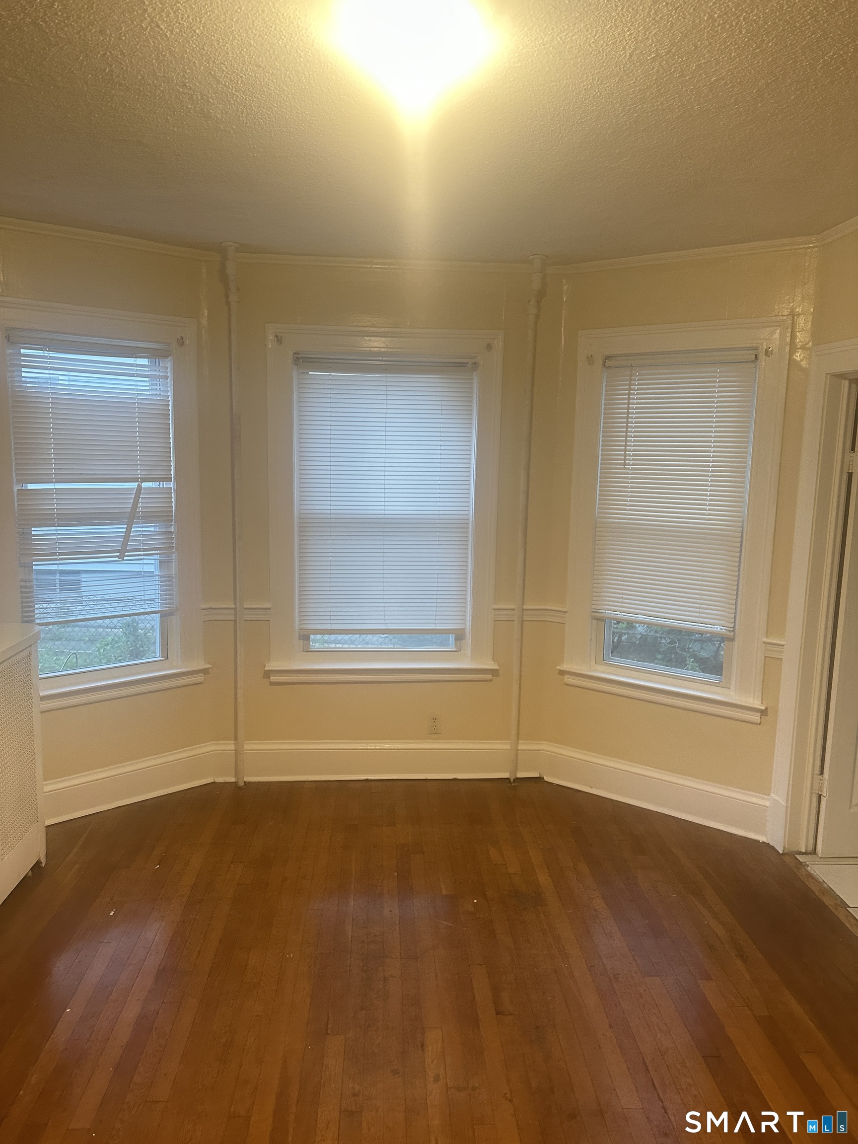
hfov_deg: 56.8
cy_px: 572
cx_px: 429
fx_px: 793
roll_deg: -2.2
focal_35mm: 24
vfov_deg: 71.6
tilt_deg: -8.2
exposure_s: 1/60
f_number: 1.78
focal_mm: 6.86
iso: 400
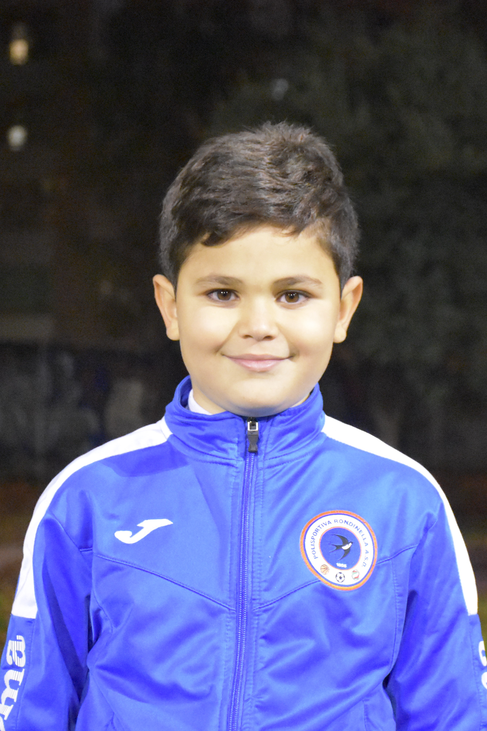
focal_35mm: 78
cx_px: 244
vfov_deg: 26.0
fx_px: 1582
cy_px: 366
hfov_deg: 17.5
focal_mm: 52
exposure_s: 1/40
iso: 12800
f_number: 4.8
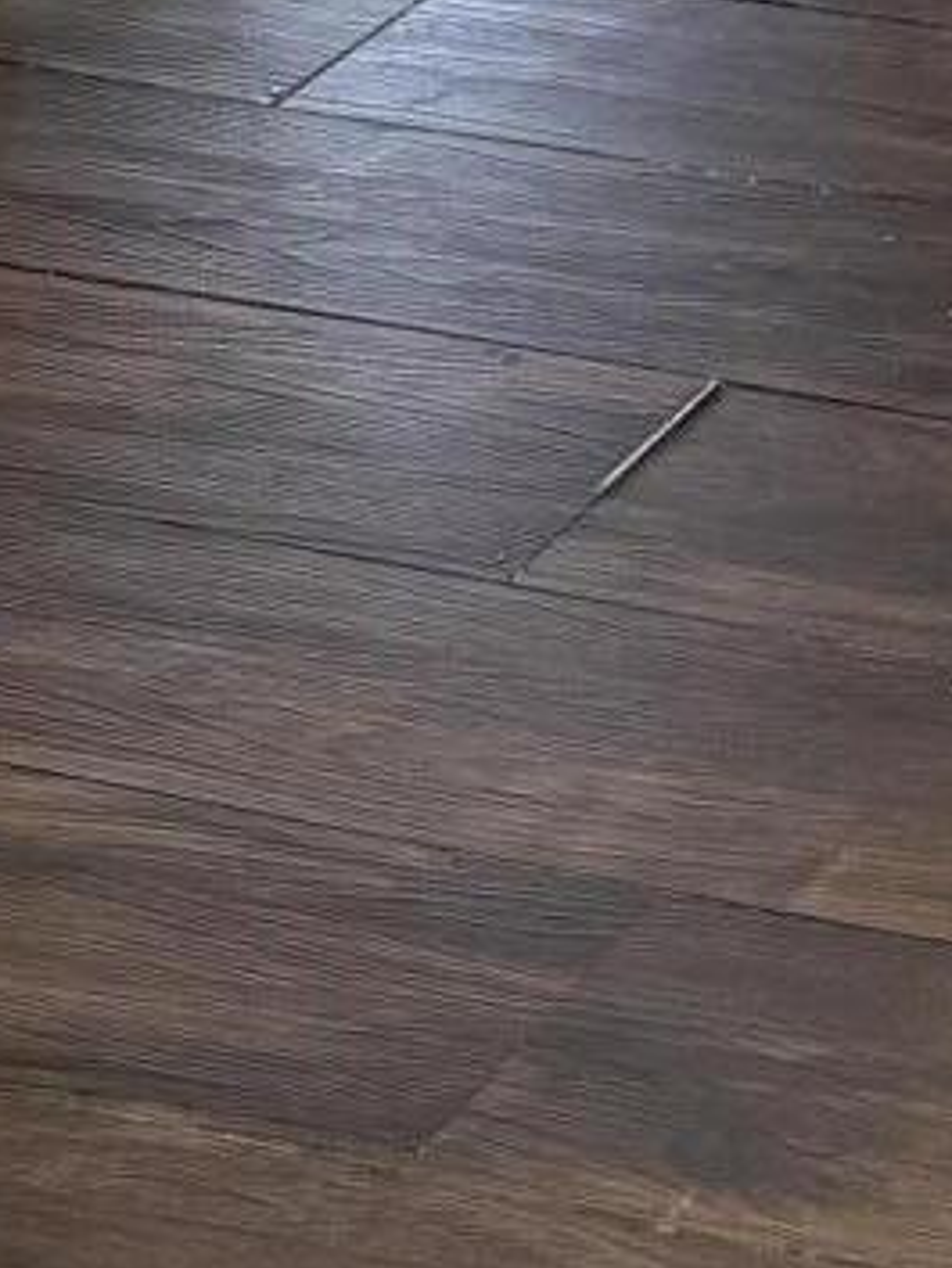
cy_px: -1771
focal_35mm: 136
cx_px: 2533
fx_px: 4984
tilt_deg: -6.8
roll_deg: +0.0
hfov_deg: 9.3
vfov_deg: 11.8
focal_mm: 6.76
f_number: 1.78
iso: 200
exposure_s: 1/231
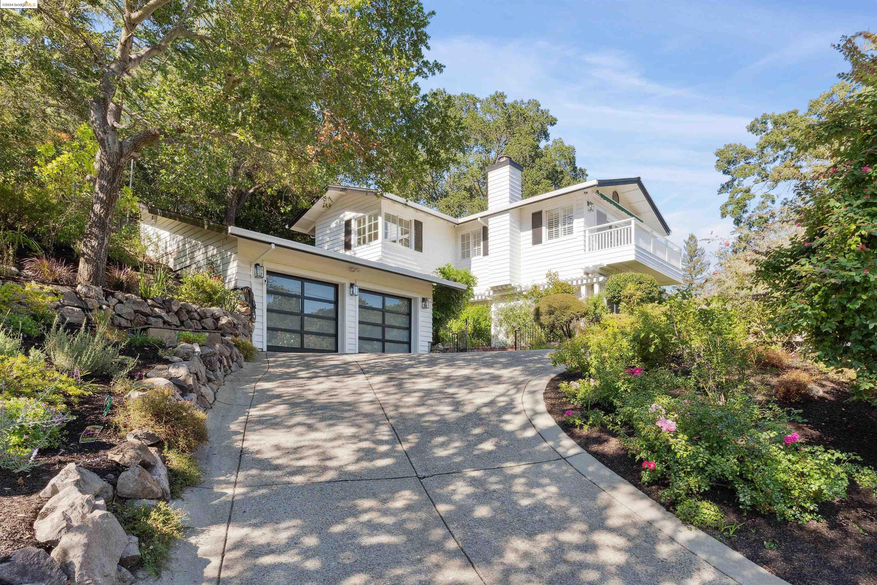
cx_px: 438
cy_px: 292
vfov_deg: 64.6
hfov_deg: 86.9
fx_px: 463
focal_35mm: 19
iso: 200
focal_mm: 19
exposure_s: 1/20
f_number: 11
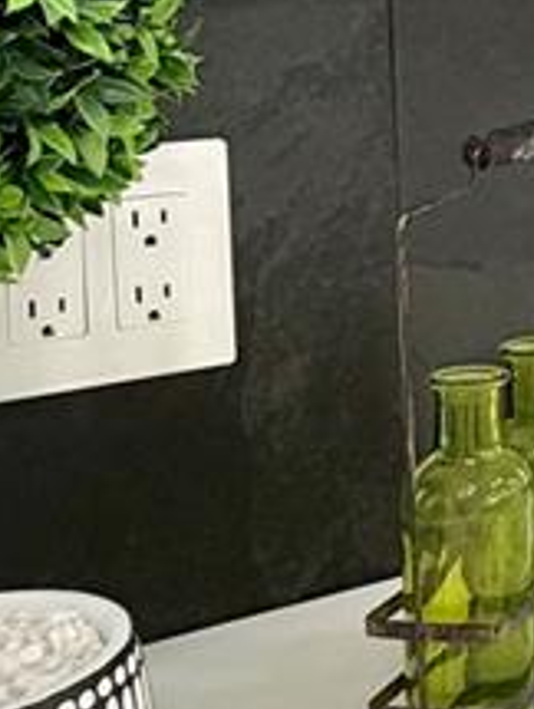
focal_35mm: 78
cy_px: 76
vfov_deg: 24.3
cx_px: 1055
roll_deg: +0.5
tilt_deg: -4.6
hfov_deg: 15.4
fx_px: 1600
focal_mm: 2.22
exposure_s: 1/120
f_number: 2.2
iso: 80
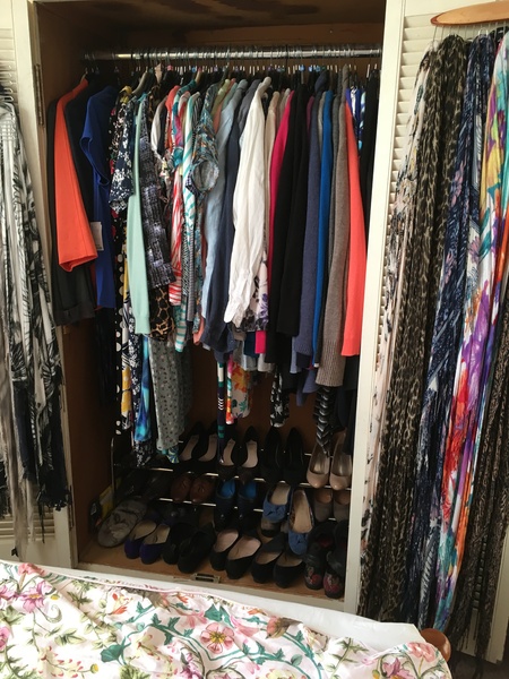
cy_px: 340
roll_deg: -1.3
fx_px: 569
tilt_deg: -16.4
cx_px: 254
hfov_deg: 48.2
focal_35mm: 29
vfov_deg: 61.7
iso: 40
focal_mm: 4.15
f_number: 2.2
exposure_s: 1/33
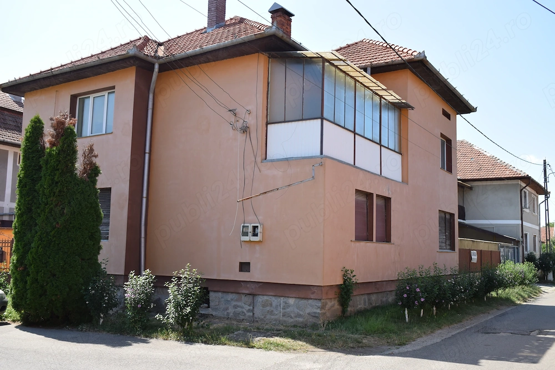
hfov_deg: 55.1
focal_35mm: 34
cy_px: 185
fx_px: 532
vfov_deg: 38.4
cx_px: 278
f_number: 9
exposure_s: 1/320
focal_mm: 23
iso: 200
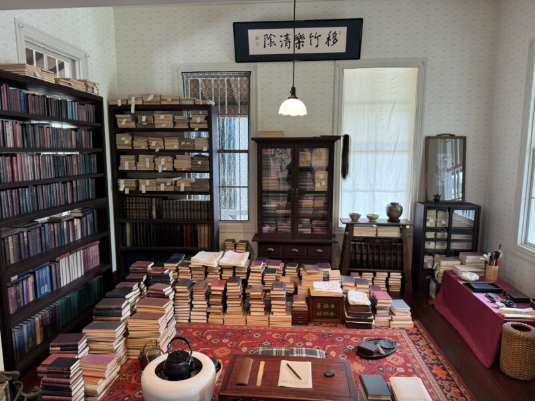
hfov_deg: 71.6
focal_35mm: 24
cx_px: 268
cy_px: 200
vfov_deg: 56.8
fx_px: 371
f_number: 1.78
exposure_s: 1/50
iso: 160
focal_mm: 6.76
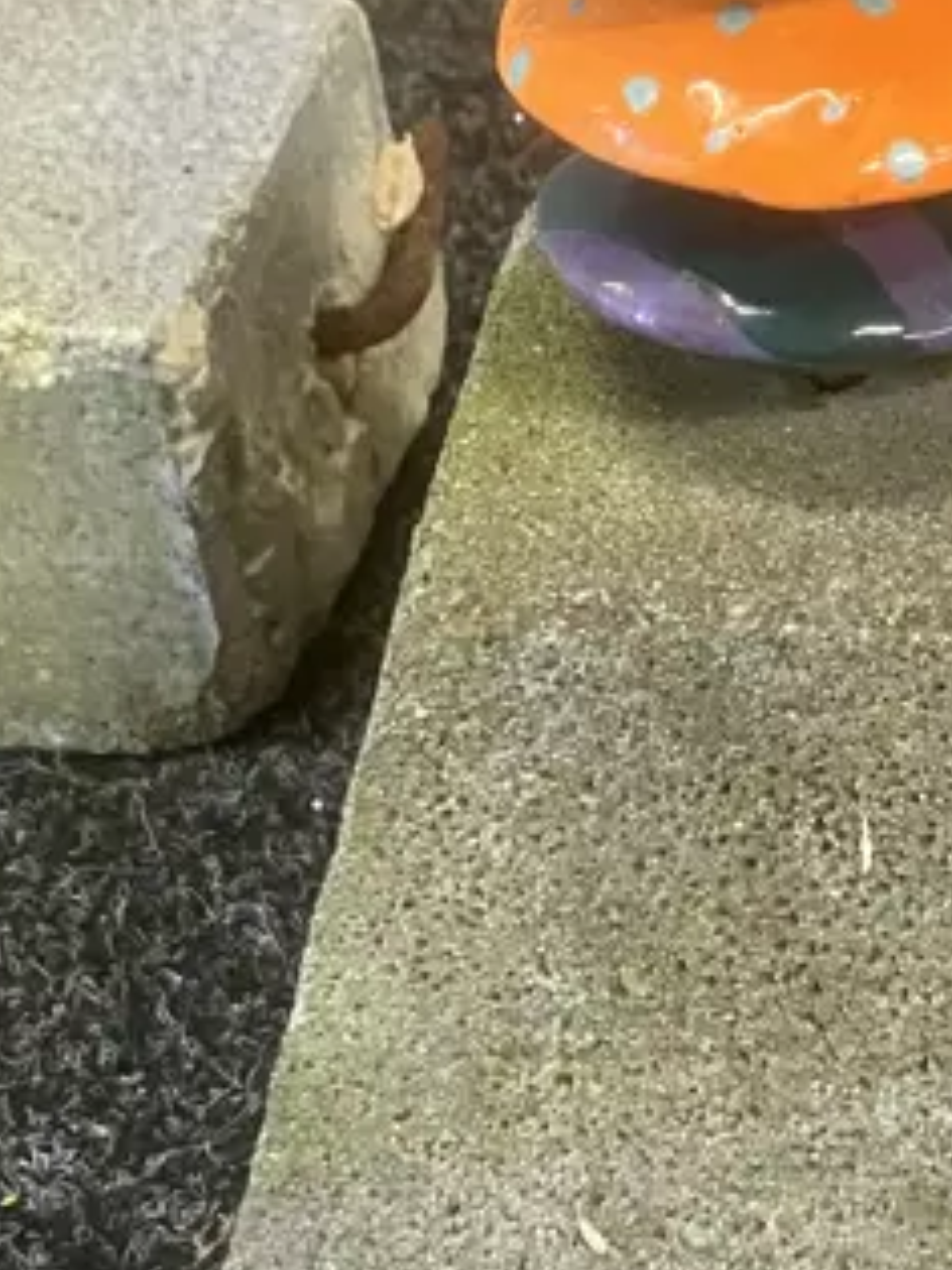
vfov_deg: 21.5
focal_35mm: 91
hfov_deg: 16.1
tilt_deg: -37.0
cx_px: 779
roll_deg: +4.3
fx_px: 3339
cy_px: 605
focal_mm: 3.99
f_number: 1.8
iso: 320
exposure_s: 1/33
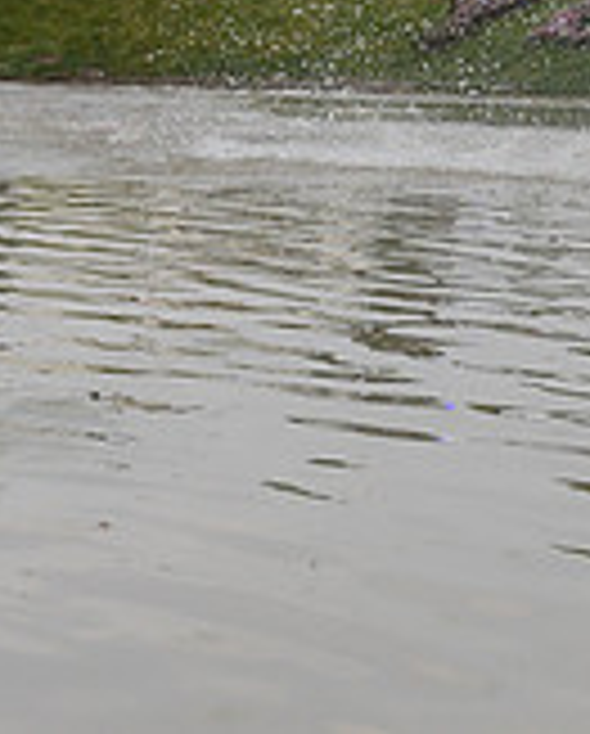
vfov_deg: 13.4
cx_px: 1261
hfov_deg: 10.1
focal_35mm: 140
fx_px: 3047
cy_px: -133
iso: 1000
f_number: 8
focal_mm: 28
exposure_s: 1/3200
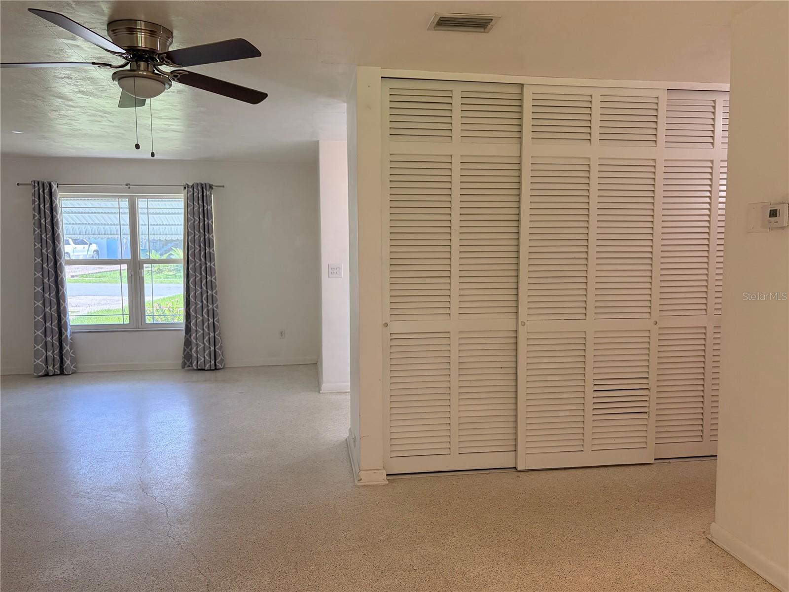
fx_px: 593
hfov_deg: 67.3
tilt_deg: -4.9
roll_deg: +1.6
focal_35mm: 26
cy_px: 296
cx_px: 394
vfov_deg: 53.1
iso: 125
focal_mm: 5.96
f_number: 1.6
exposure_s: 1/179
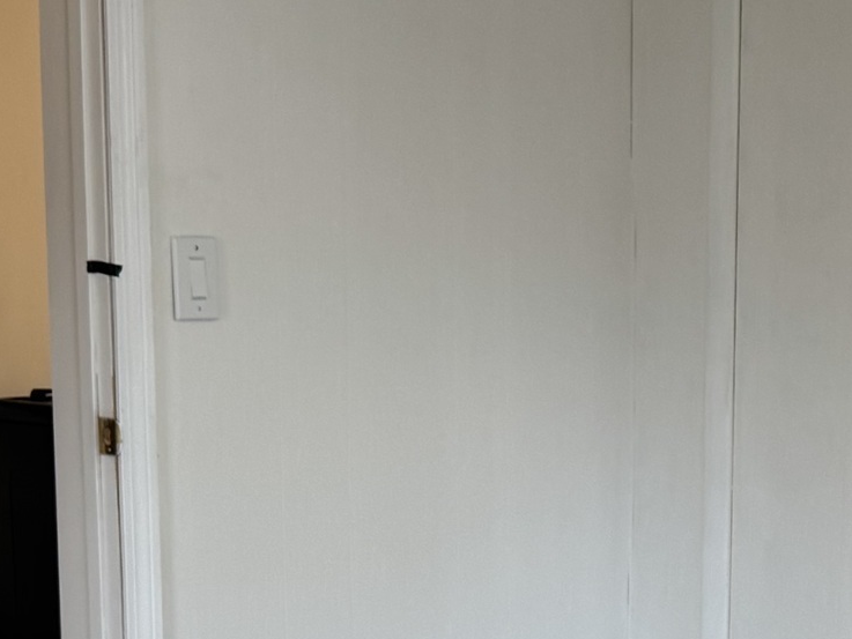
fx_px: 2462
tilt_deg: -11.2
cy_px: 703
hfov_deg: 18.7
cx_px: 993
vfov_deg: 14.5
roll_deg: -2.3
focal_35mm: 100
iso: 64
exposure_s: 1/120
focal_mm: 6.76
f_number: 1.78
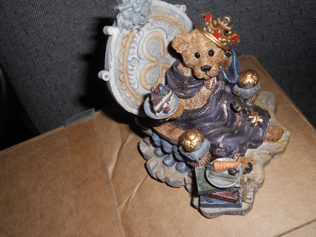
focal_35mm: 32
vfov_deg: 44.2
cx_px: 158
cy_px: 118
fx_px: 292
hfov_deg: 56.8
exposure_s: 1/25
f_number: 8.8
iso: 80
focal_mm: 5.8
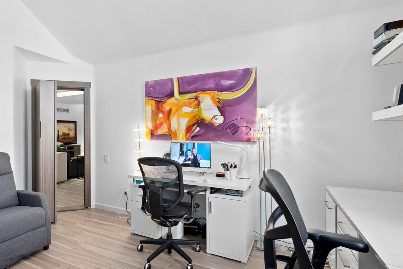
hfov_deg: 82.9
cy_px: 140
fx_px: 224
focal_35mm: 20
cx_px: 161
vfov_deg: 61.9
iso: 640
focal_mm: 16
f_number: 9
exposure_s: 1/6
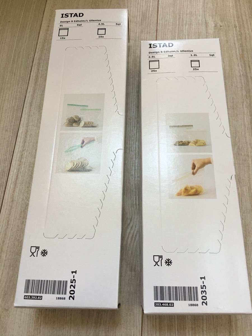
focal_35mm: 29
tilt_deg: -69.3
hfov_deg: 48.2
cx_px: 126
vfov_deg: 61.7
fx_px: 281
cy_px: 168
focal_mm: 4.15
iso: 32
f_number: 2.2
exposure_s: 1/15
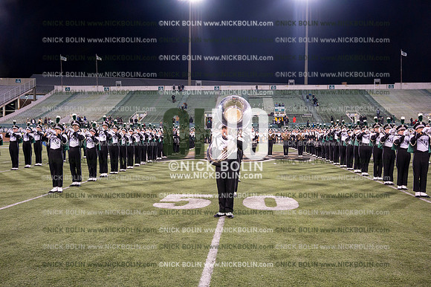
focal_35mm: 33
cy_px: 144
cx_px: 216
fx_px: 395
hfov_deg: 57.3
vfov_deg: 39.9
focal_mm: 33
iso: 5000
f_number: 4.5
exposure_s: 1/640
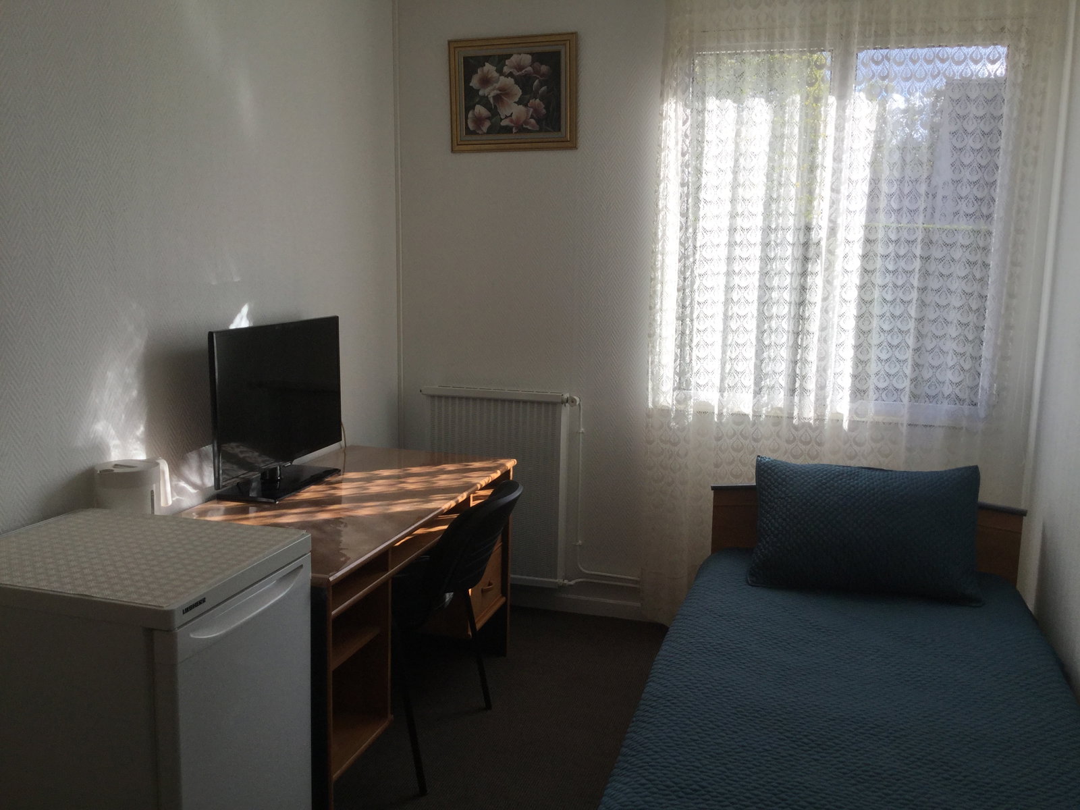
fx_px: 967
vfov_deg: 45.4
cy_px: 405
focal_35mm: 31
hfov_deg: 58.4
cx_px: 540
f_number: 2.4
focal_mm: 3.3
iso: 25
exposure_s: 1/365
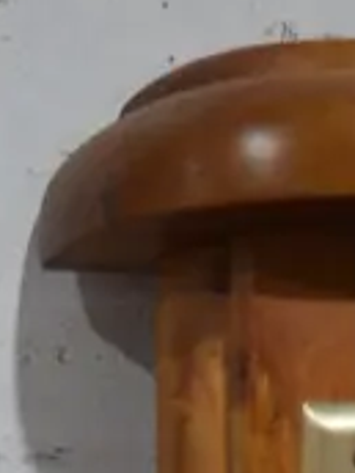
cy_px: 1342
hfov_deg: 7.7
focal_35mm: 191
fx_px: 2612
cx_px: 370
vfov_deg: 8.8
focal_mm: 16
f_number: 3.6
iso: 250
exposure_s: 1/60
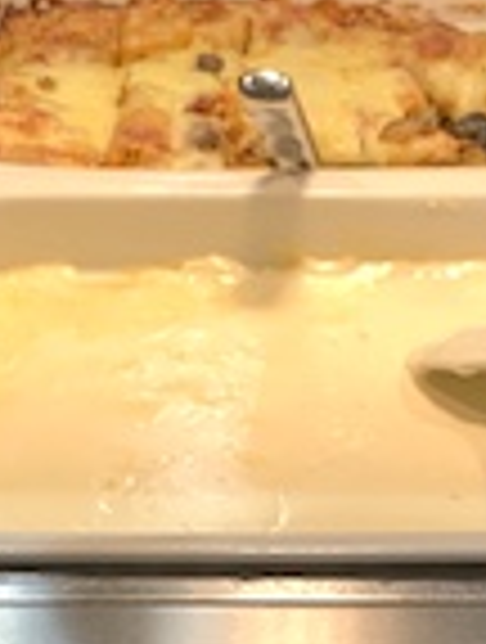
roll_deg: +1.1
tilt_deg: -33.8
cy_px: 694
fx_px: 2162
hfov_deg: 12.8
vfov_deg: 16.5
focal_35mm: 116
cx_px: 194
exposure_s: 1/100
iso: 32
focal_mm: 4.25
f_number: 1.8
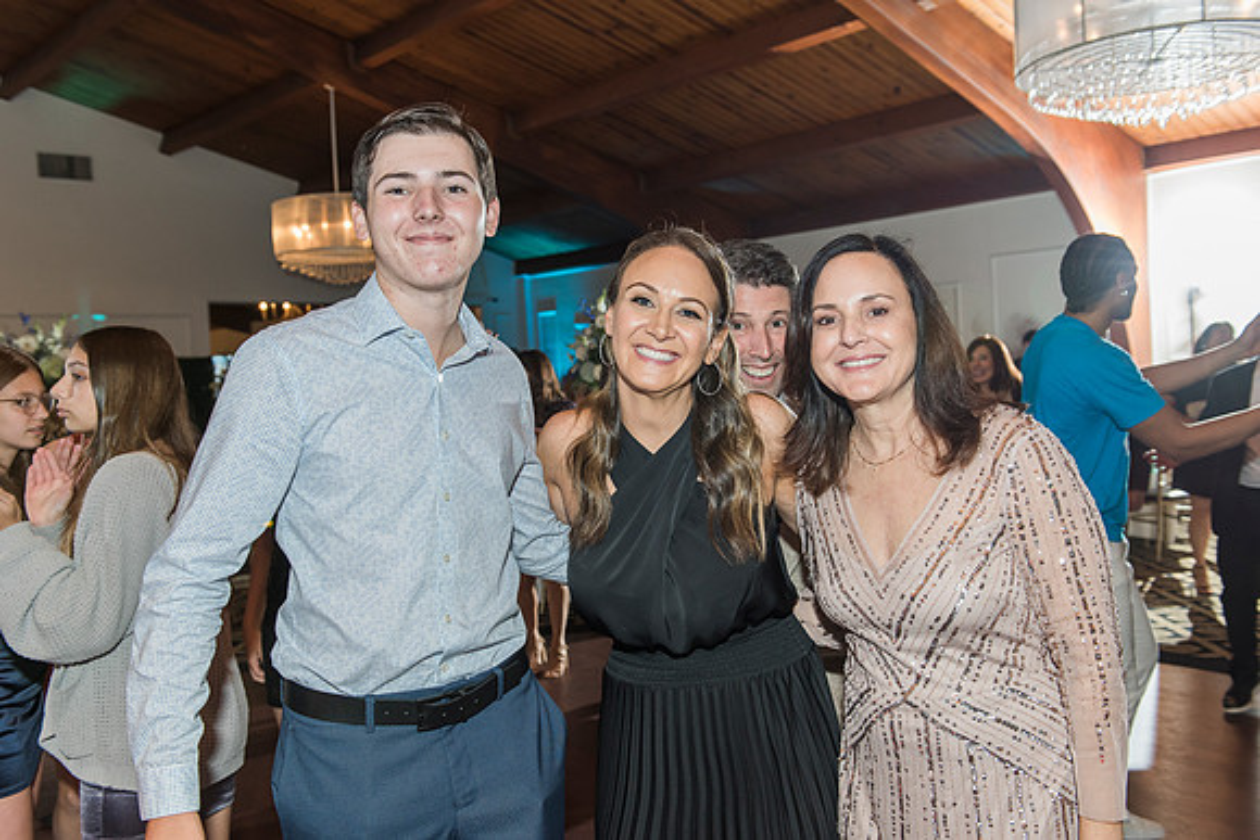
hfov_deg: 58.7
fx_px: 1120
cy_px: 420
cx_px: 630
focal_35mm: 32
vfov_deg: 41.1
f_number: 4
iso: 800
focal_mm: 32
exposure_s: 1/125
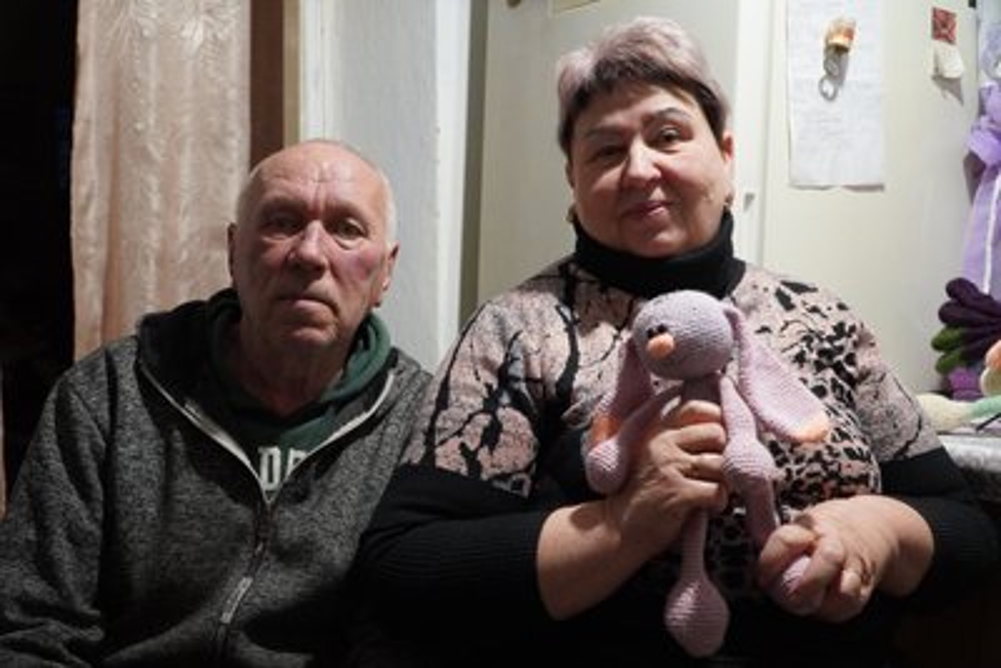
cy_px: 334
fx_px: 1001
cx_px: 500
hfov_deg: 53.1
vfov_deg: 36.9
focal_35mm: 36
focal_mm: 24
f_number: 4
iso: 6400
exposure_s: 1/100
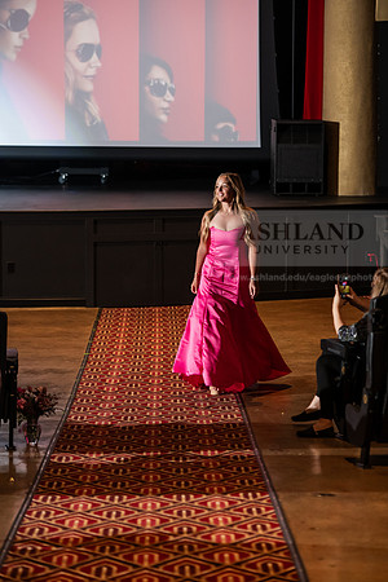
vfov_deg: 17.6
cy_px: 291
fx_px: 1875
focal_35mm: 116
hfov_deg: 11.8
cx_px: 194
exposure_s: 1/200
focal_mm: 116
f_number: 3.5
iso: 2500
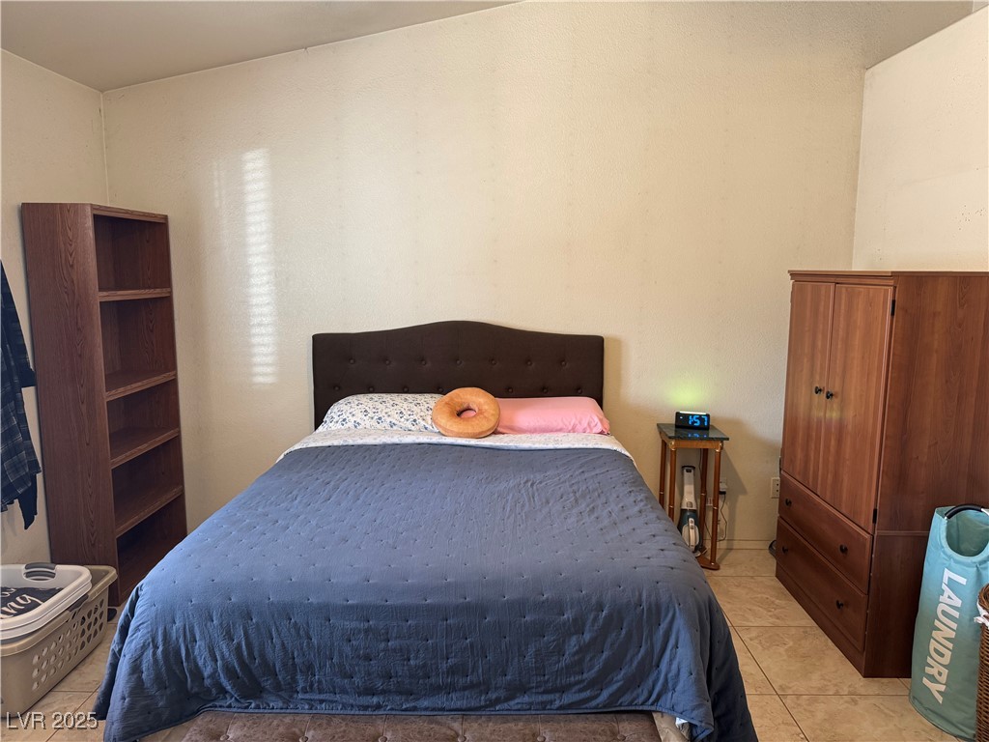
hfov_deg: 71.6
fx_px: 686
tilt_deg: -8.4
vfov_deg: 56.8
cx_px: 494
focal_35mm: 24
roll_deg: +0.0
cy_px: 371
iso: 200
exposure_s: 1/60
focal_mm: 6.76
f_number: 1.78
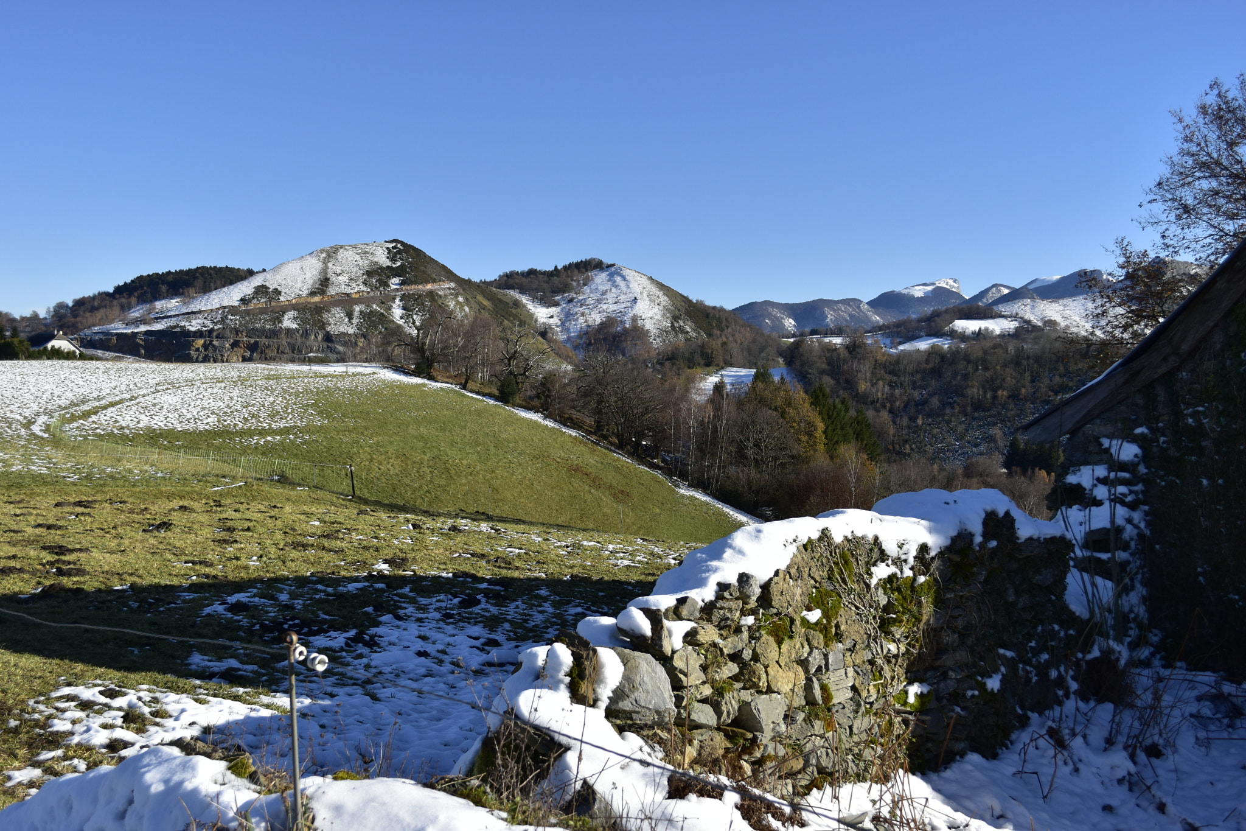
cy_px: 416
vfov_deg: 34.2
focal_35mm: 39
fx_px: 1350
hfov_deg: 49.6
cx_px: 623
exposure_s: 1/1000
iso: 160
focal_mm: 26
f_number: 5.6
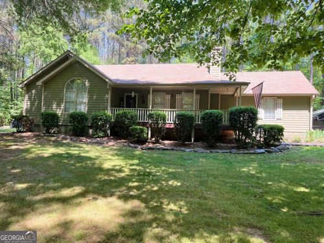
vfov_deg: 53.1
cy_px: 122
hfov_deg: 67.3
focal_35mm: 26
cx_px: 162
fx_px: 243
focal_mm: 5.1
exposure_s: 1/274
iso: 40
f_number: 1.6
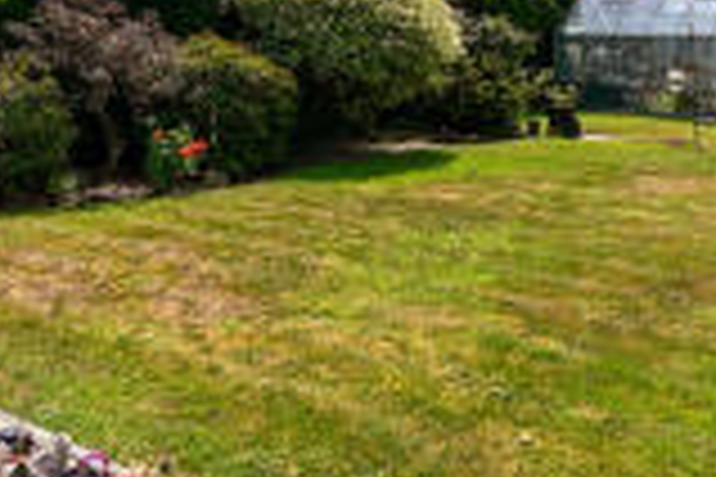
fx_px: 955
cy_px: 34
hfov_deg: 41.1
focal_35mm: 48
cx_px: 396
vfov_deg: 26.9
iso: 400
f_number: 5.6
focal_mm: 16
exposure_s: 1/2500
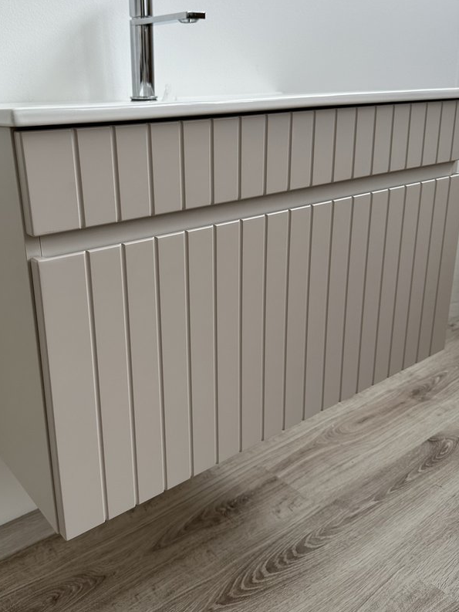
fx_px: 548
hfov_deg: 45.0
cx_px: 164
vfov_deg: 58.2
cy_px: 269
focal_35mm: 31
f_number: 1.78
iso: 100
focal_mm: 6.86
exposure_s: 1/157
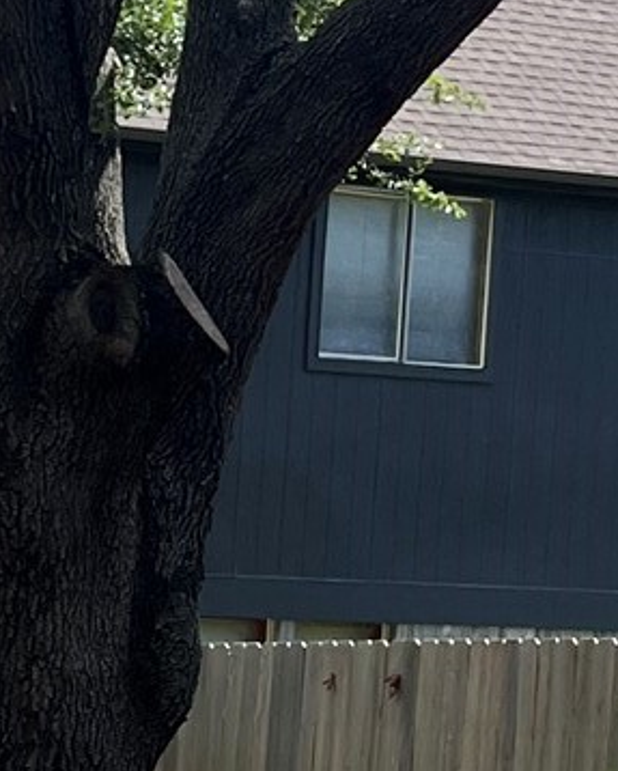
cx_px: -814
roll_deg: -0.5
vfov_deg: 12.9
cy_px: 950
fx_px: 3311
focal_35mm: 145
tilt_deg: -5.7
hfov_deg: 9.6
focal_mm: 5.1
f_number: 1.6
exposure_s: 1/1477
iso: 50
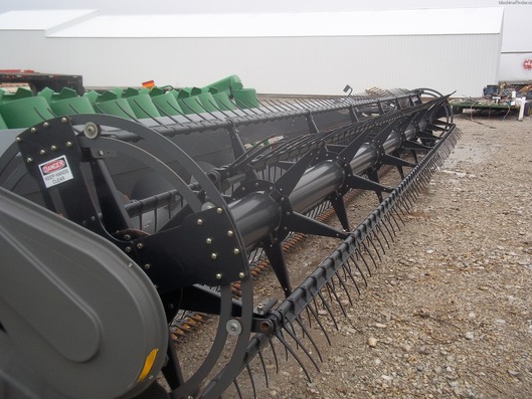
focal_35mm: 37
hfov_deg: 50.1
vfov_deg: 38.7
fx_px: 569
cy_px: 203
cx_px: 262
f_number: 3.1
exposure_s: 1/80
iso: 80
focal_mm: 6.5
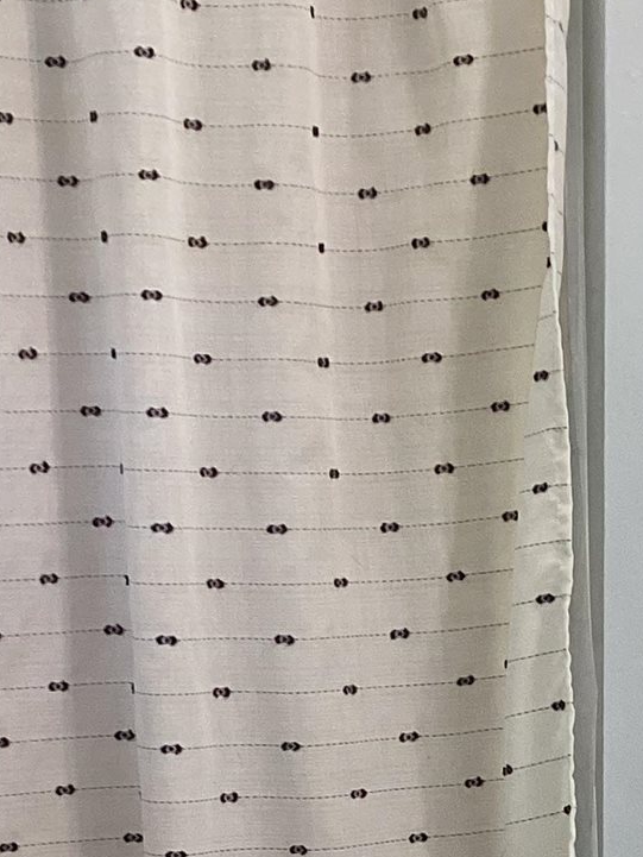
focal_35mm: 99
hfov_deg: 14.6
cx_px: 676
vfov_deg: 18.2
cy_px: 1170
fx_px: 2451
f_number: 2.4
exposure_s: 1/60
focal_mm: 3.3
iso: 160
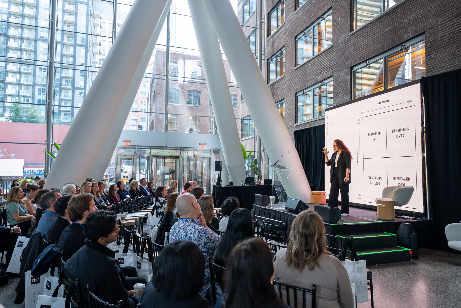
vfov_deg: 53.2
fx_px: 307
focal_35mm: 24
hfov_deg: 73.7
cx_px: 230
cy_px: 154
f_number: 4
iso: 1600
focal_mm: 24
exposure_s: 1/125
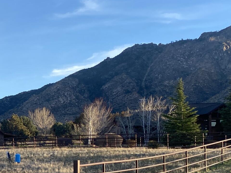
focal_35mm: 81
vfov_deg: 18.0
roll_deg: -0.7
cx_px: -70
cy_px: 146
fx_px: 540
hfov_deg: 21.7
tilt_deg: +1.5
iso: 32
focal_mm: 4.25
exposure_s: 1/1043
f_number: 1.8
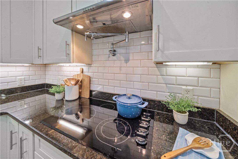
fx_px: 79
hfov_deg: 112.6
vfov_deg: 90.0
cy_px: 80
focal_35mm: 12
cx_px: 119
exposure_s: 1/40
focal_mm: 12
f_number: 10
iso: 4000
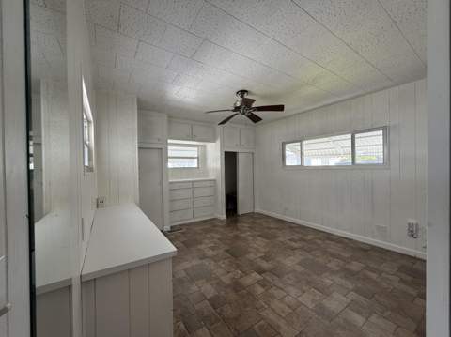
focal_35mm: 14
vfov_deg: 85.6
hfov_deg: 102.1
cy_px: 168
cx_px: 226
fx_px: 182
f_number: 2.2
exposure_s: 1/220
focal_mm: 2.22
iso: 64
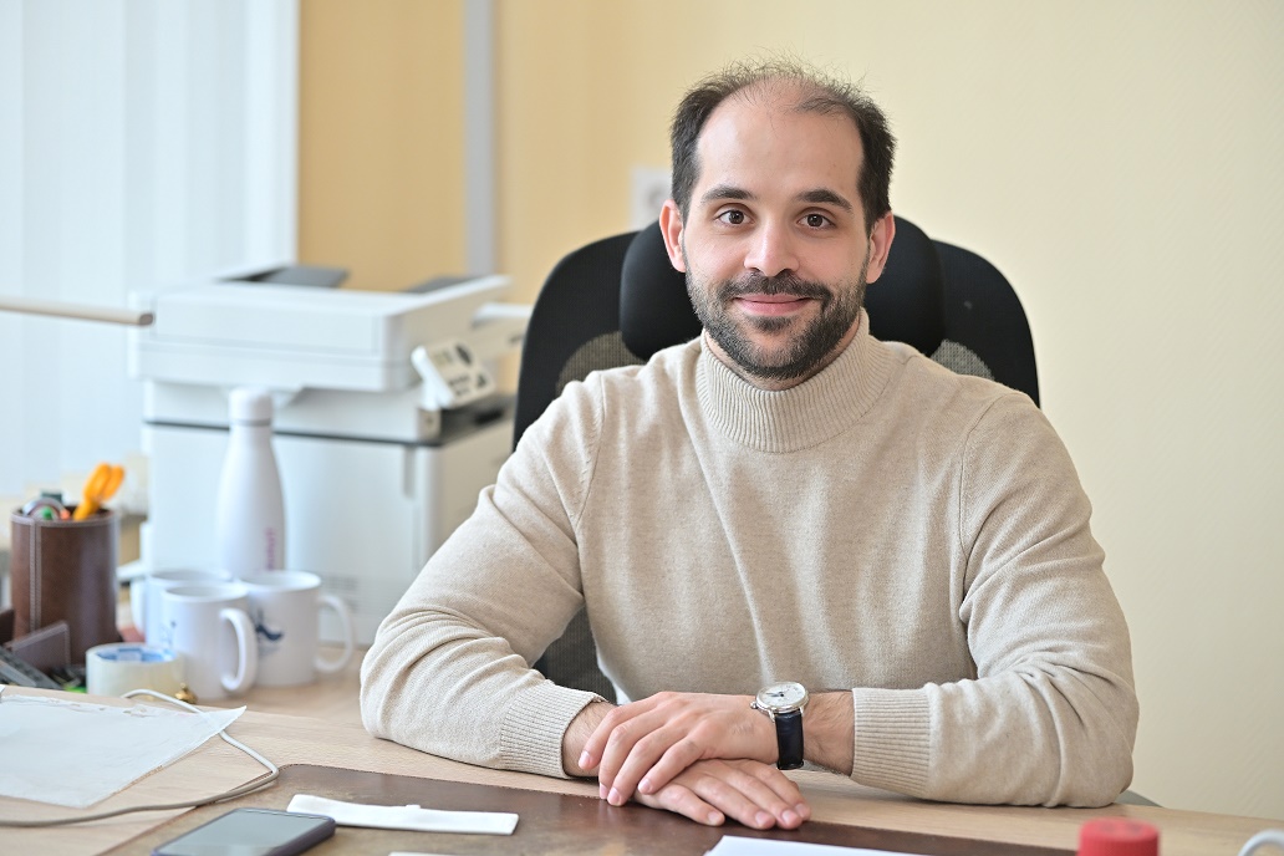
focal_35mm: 101
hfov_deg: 20.2
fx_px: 3602
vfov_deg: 13.6
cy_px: 428
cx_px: 642
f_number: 2.8
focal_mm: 101
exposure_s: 1/200
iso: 500
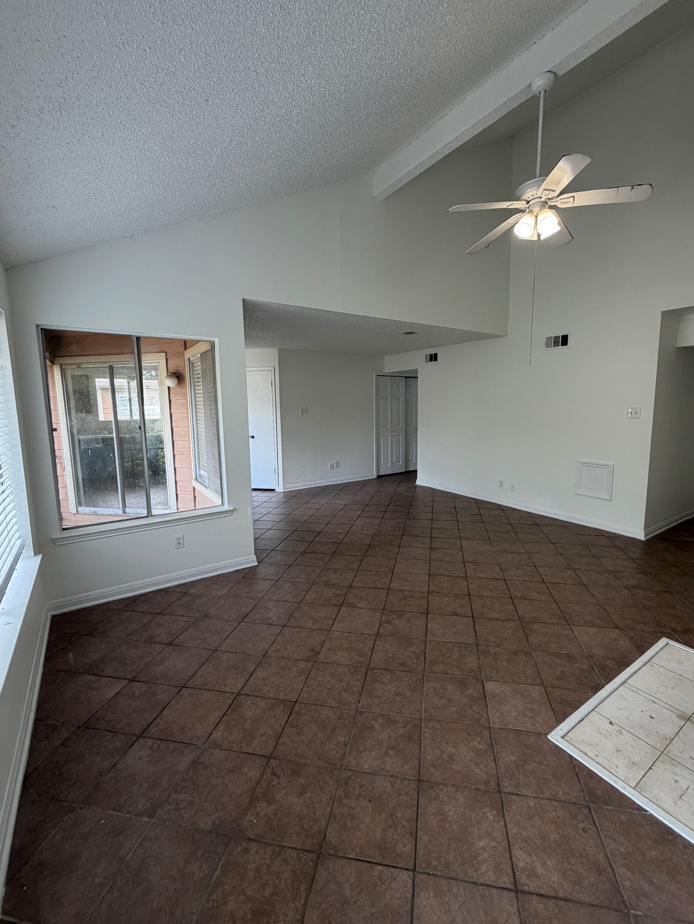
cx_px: 370
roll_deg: -0.1
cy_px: 457
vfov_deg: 98.2
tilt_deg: -7.6
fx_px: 401
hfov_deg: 81.7
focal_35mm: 15
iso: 160
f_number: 2.2
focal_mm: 2.22
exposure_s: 1/120
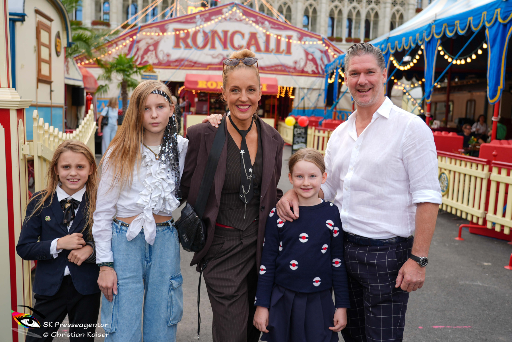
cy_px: 171
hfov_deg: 53.1
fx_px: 512
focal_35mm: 36
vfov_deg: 36.9
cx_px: 256
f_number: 4
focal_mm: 36
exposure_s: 1/160
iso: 125
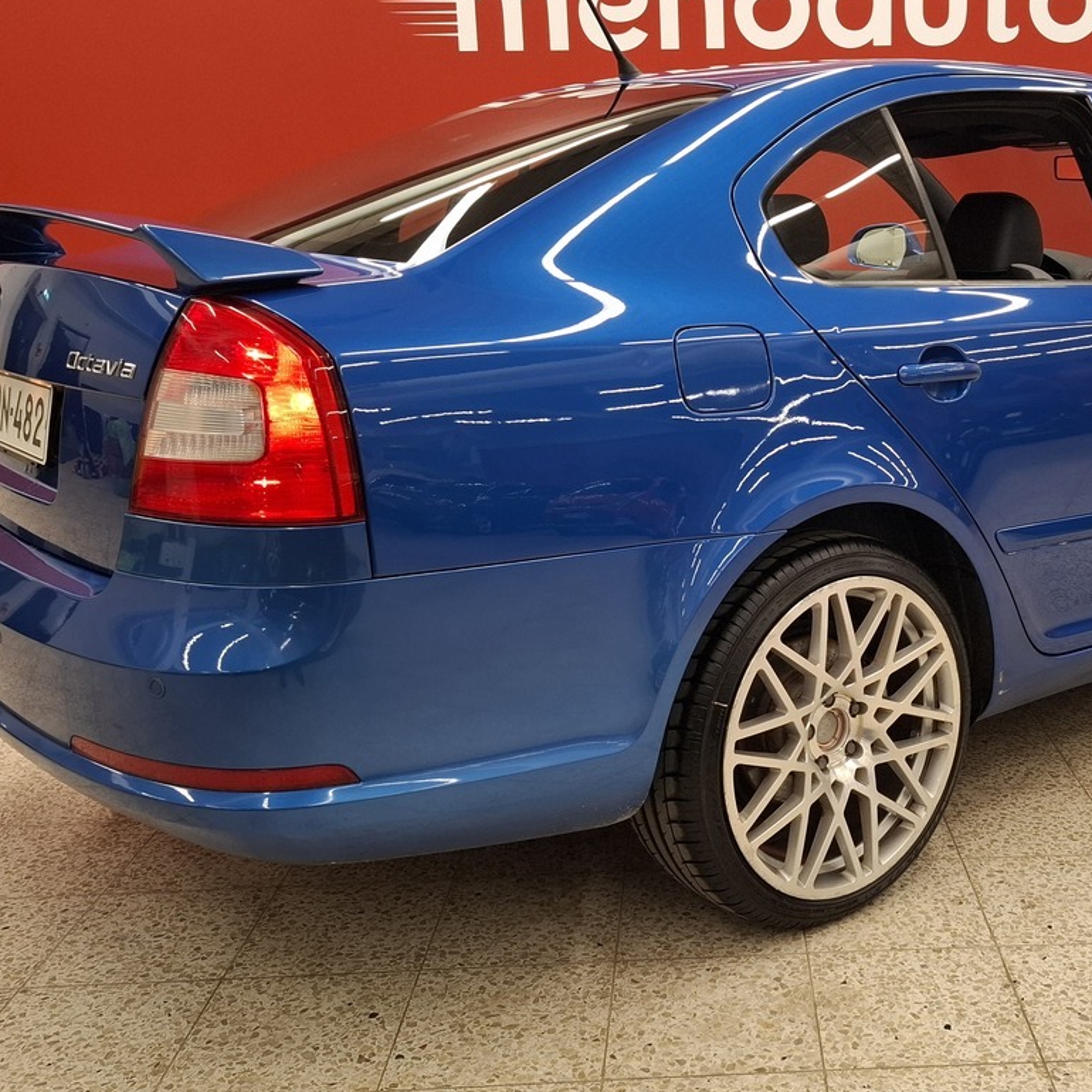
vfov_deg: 43.7
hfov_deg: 43.0
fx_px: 1356
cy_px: 452
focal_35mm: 38
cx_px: 760
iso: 160
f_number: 1.8
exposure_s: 1/100
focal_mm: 5.54
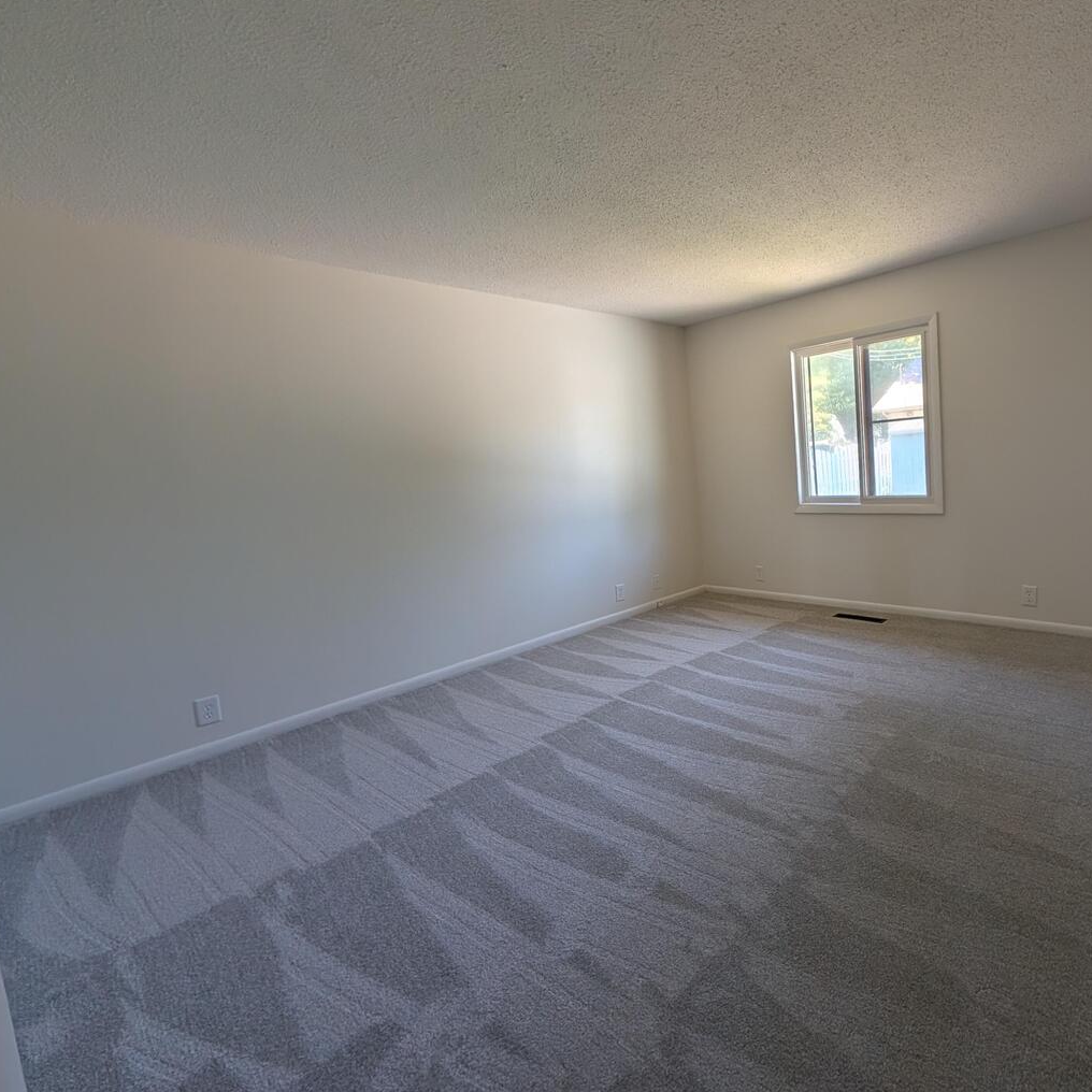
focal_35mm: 15
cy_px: 521
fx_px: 535
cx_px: 724
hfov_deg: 88.0
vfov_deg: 91.1
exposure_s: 1/100
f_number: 1.7
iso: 50
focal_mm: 2.02
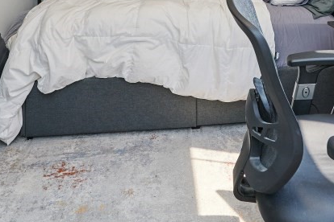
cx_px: 205
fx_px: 362
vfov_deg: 27.9
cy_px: -72
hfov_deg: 49.2
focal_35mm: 39
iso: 400
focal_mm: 14
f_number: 5.6
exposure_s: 1/100
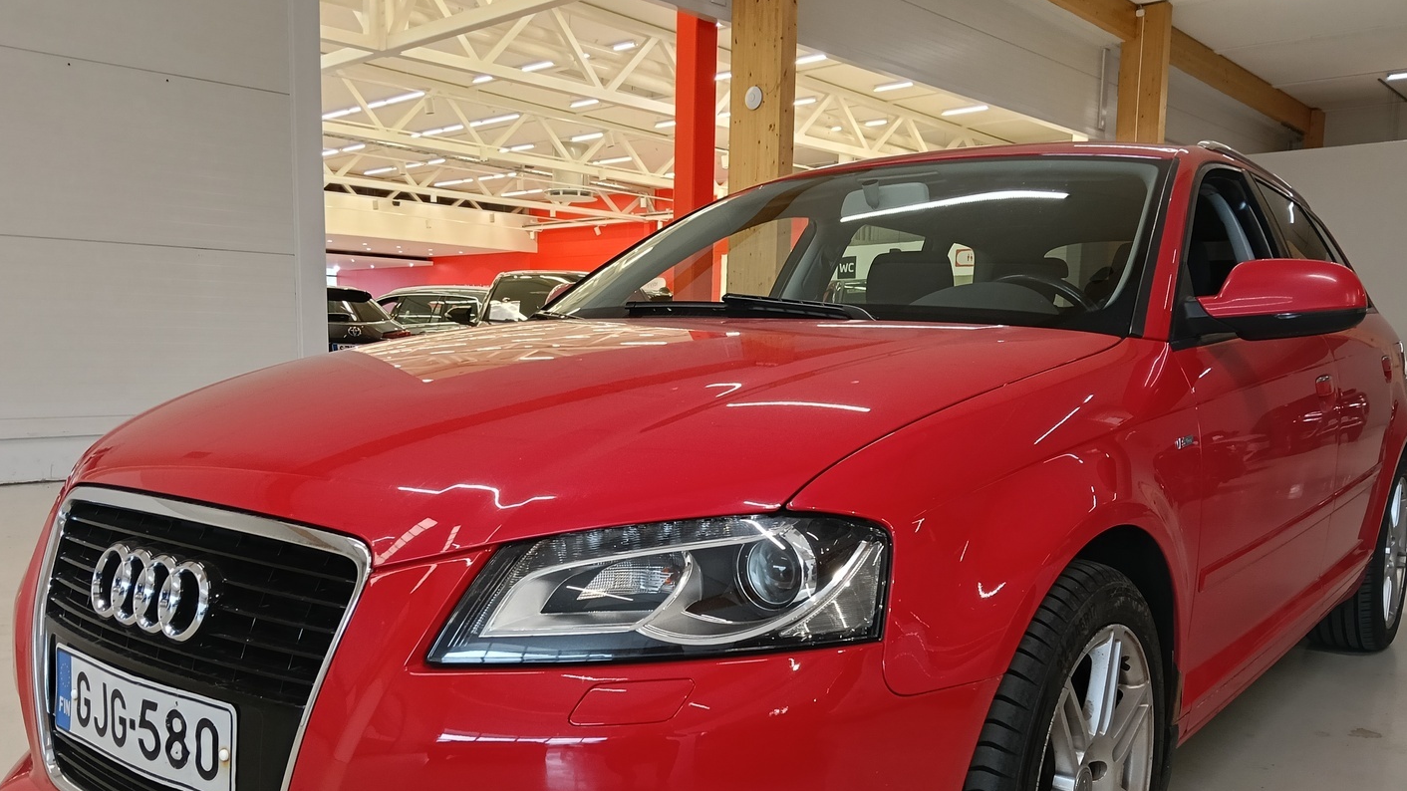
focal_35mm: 30
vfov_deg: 38.6
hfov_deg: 64.3
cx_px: 709
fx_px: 1119
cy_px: 511
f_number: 1.8
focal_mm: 3.98
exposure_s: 1/33.3
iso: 250
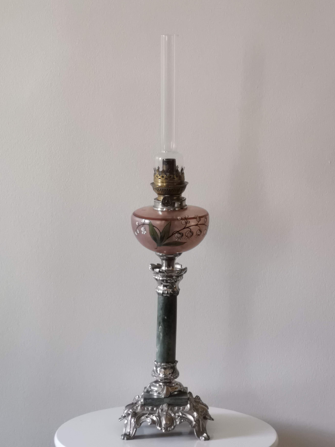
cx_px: 168
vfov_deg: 18.9
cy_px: 224
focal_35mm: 104
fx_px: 1342
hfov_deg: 14.2
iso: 160
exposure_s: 1/33.3
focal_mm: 7.48
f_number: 2.4
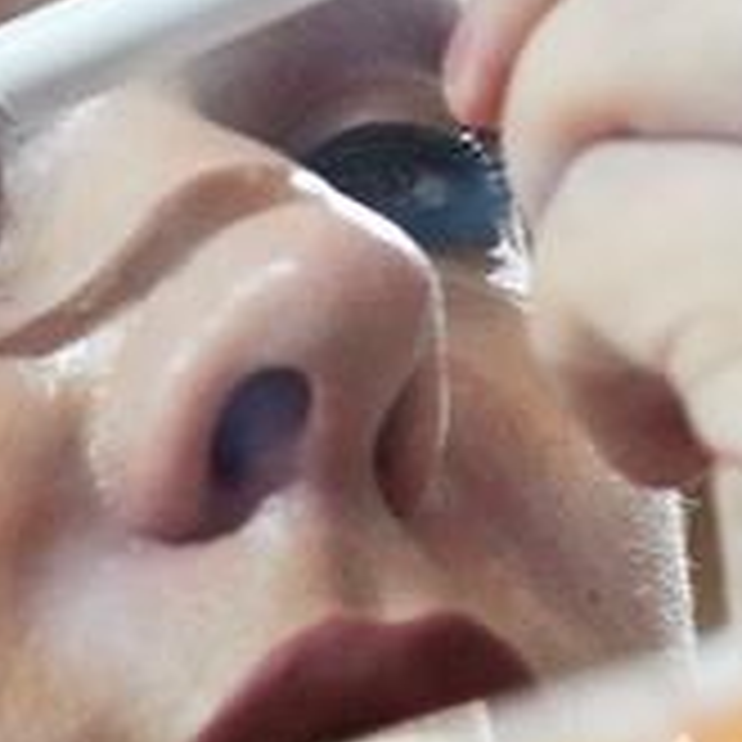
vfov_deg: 5.0
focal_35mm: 348
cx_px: 845
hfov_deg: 5.0
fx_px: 8439
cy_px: 434
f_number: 4
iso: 3200
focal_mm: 66
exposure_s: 1/800
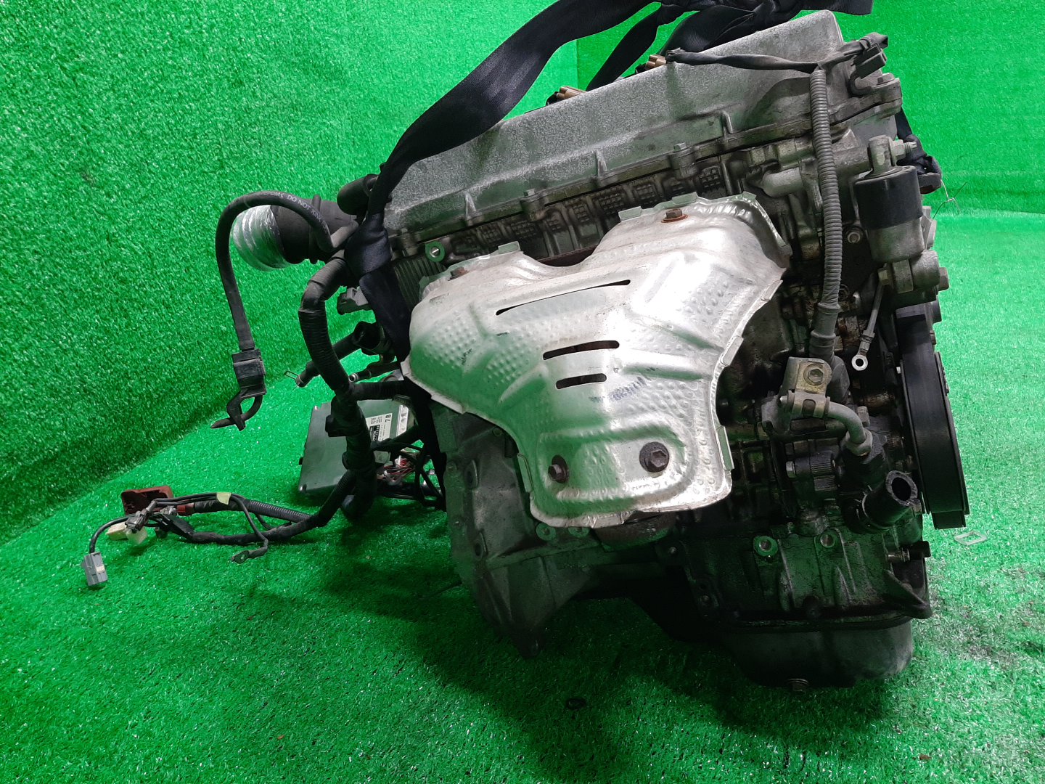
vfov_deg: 53.1
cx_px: 522
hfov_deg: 67.3
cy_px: 392
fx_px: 785
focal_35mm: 26
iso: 151
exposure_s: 1/50
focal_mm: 3.93
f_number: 1.7
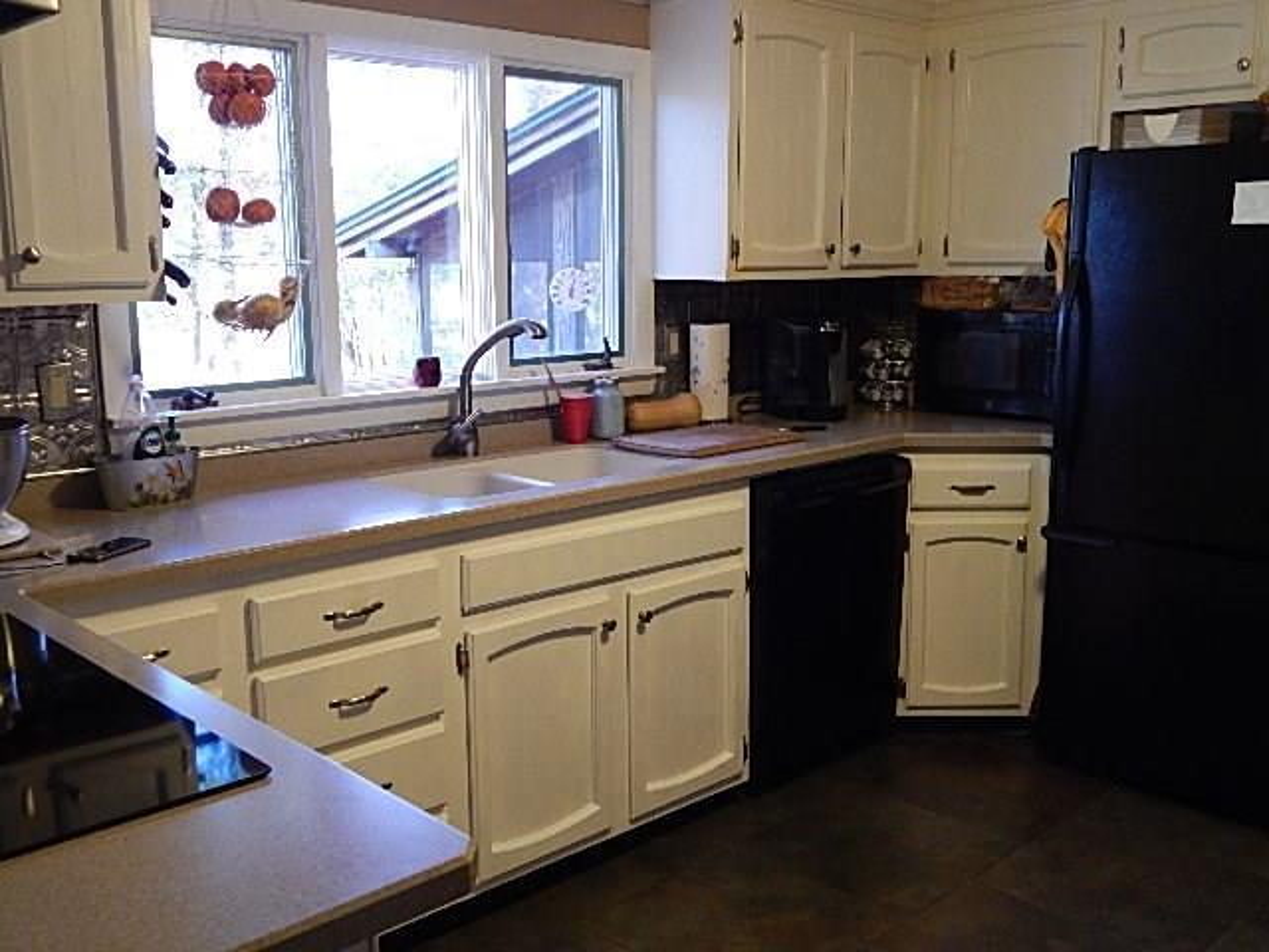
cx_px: 634
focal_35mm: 35
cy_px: 476
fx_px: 1283
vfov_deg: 40.7
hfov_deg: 52.6
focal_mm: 6.1
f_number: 3.3
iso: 400
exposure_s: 1/30
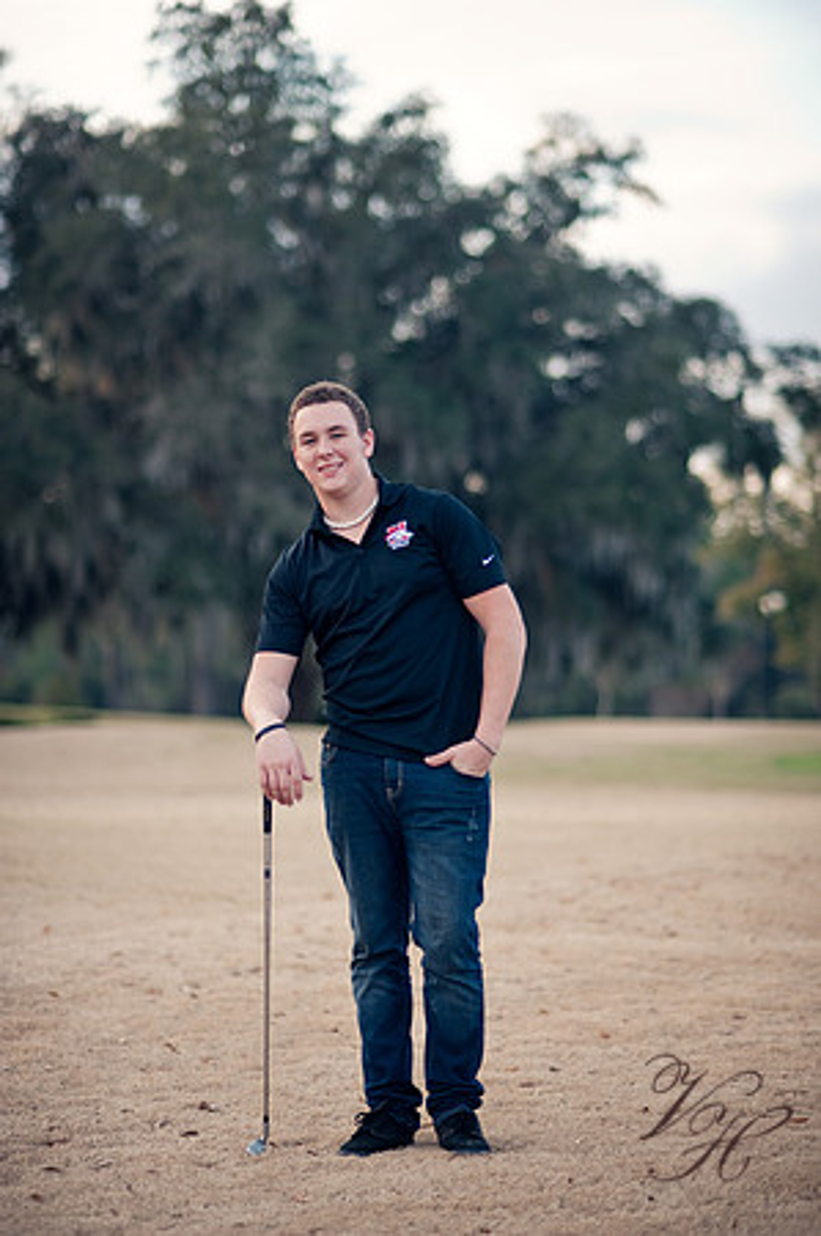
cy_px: 618
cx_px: 410
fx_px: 2914
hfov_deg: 16.0
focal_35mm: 85
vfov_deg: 23.9
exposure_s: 1/250
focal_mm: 85
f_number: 1.8
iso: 200
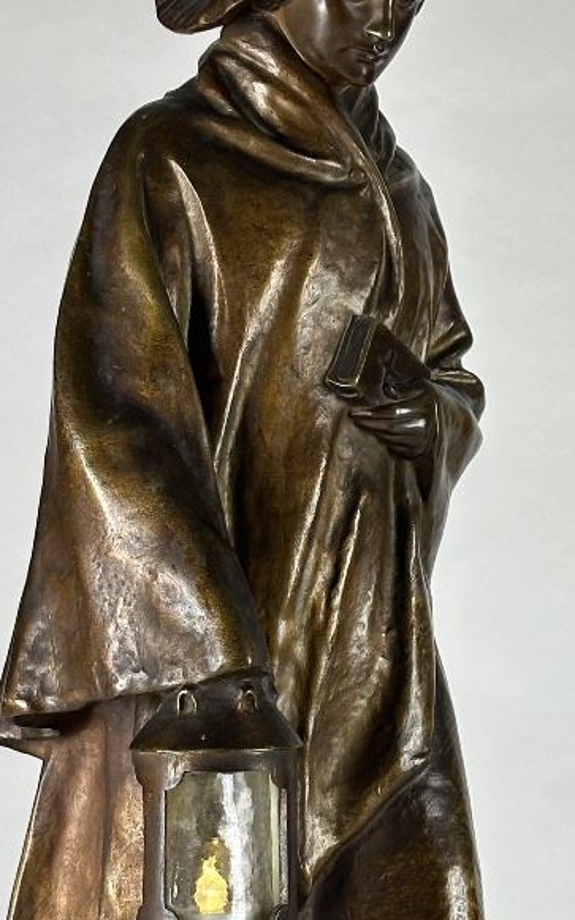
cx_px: 635
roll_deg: -0.6
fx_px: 2633
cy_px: 595
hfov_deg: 12.3
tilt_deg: +0.3
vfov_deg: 19.8
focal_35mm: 105
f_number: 1.78
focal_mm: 6.86
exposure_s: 1/50
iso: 80
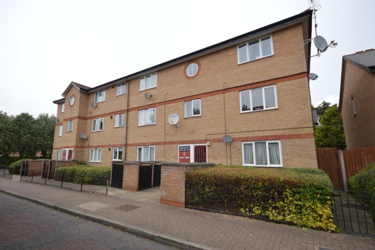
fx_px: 180
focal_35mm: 17
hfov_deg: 92.5
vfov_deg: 69.6
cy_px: 125
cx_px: 188
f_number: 7.1
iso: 100
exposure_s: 1/200
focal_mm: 11.5
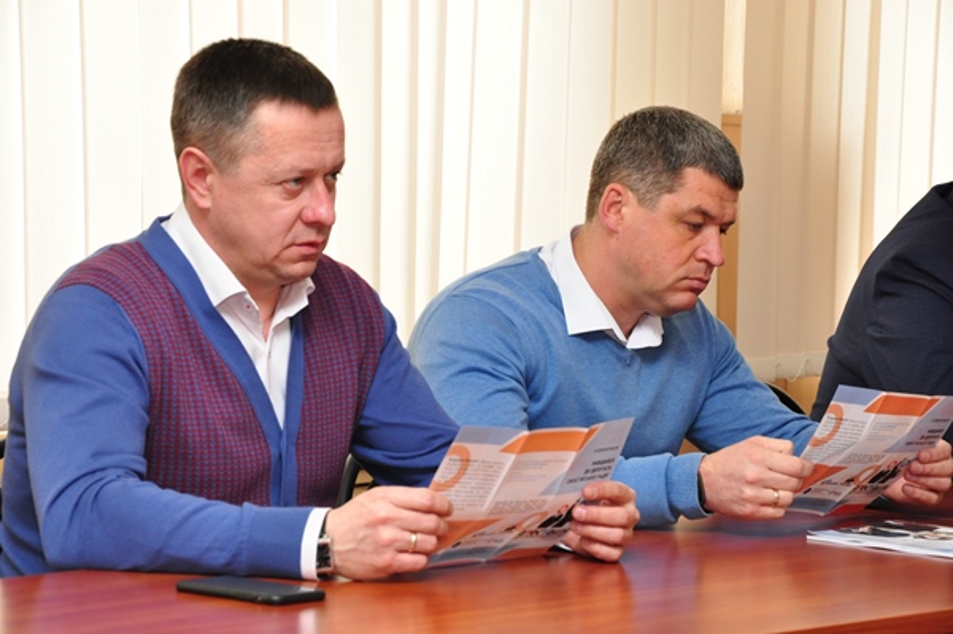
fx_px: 2976
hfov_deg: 18.2
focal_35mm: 112
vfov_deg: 12.2
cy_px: 317
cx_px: 476
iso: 800
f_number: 8
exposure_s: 1/60
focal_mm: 75
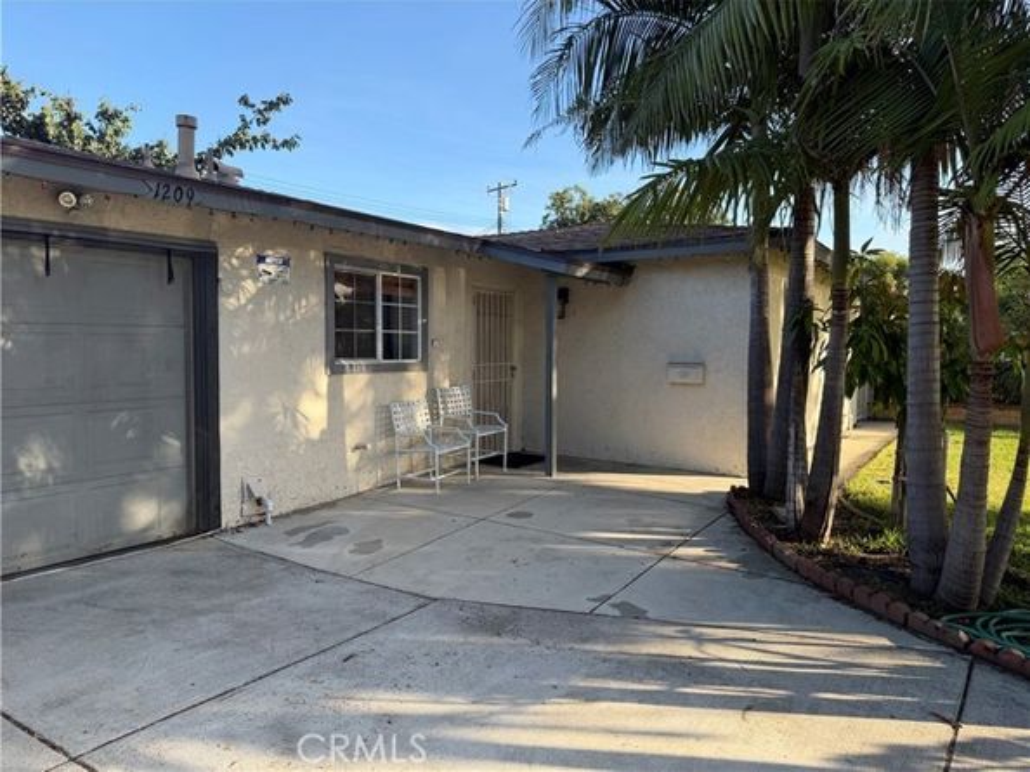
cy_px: 386
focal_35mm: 24
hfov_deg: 71.6
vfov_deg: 56.8
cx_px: 515
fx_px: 714
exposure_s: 1/1314
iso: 100
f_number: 1.78
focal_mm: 6.76
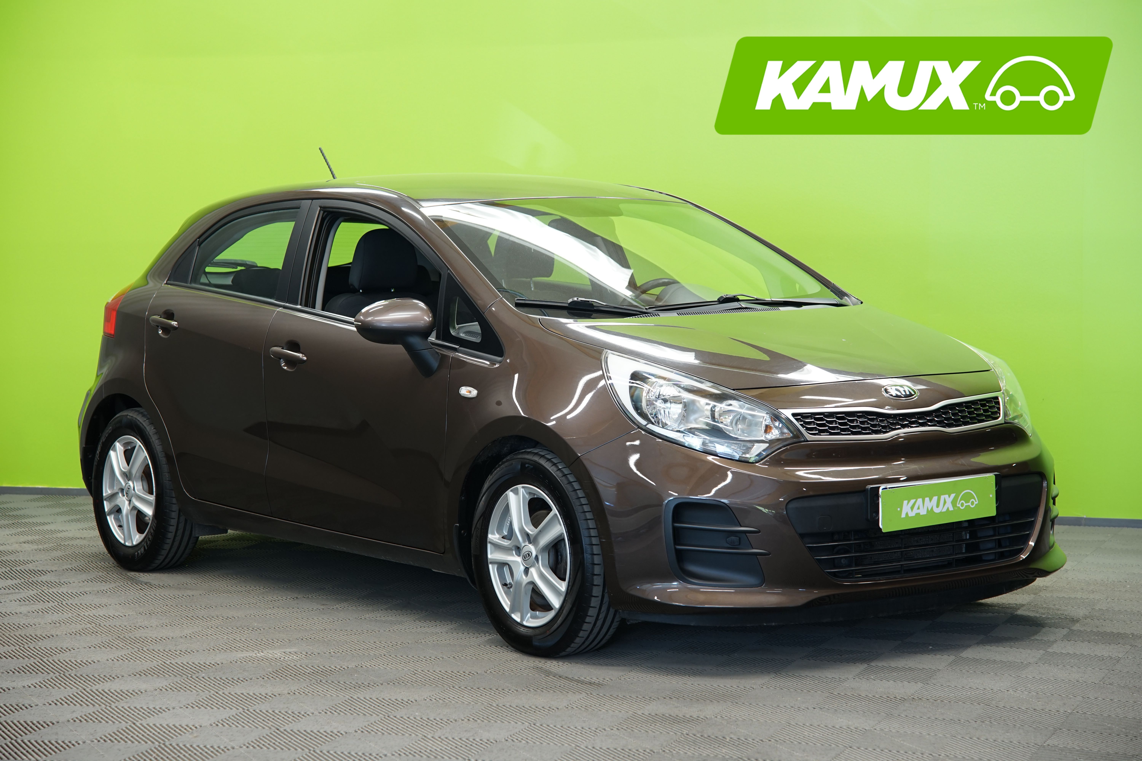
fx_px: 2379
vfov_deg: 18.2
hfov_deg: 27.0
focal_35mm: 75
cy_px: 380
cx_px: 571
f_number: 5
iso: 500
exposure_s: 1/20
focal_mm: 75
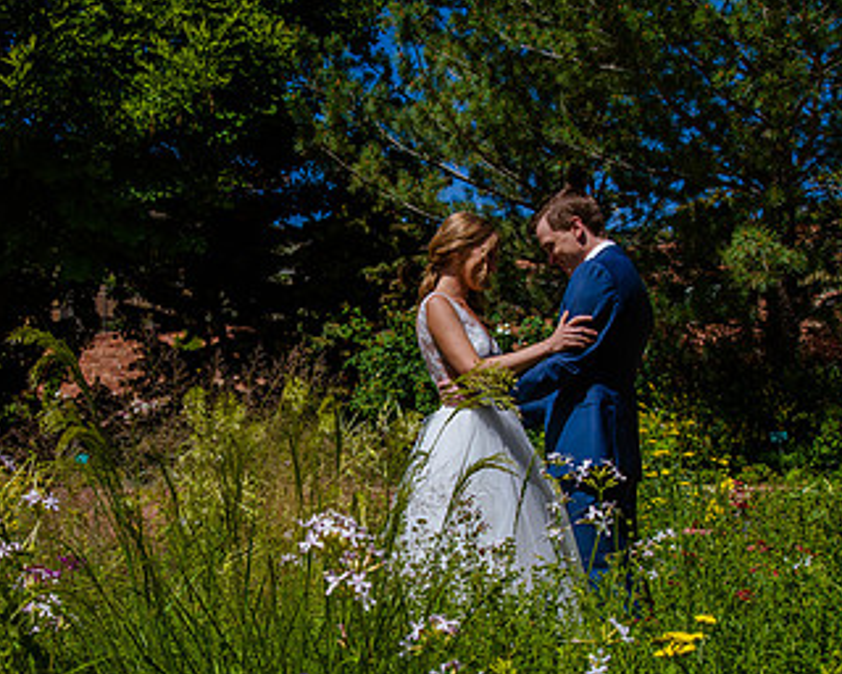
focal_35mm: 63
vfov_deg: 24.2
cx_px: 309
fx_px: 1570
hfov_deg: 29.9
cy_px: 407
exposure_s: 1/320
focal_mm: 35
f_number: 10
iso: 200
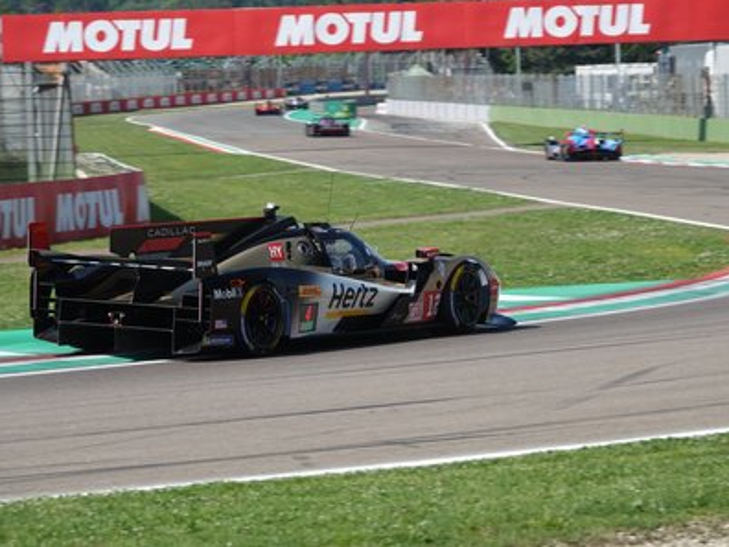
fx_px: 4233
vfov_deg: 7.4
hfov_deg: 9.8
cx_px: 381
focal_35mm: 201
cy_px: 273
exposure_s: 1/800
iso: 100
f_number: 4
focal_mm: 67.46
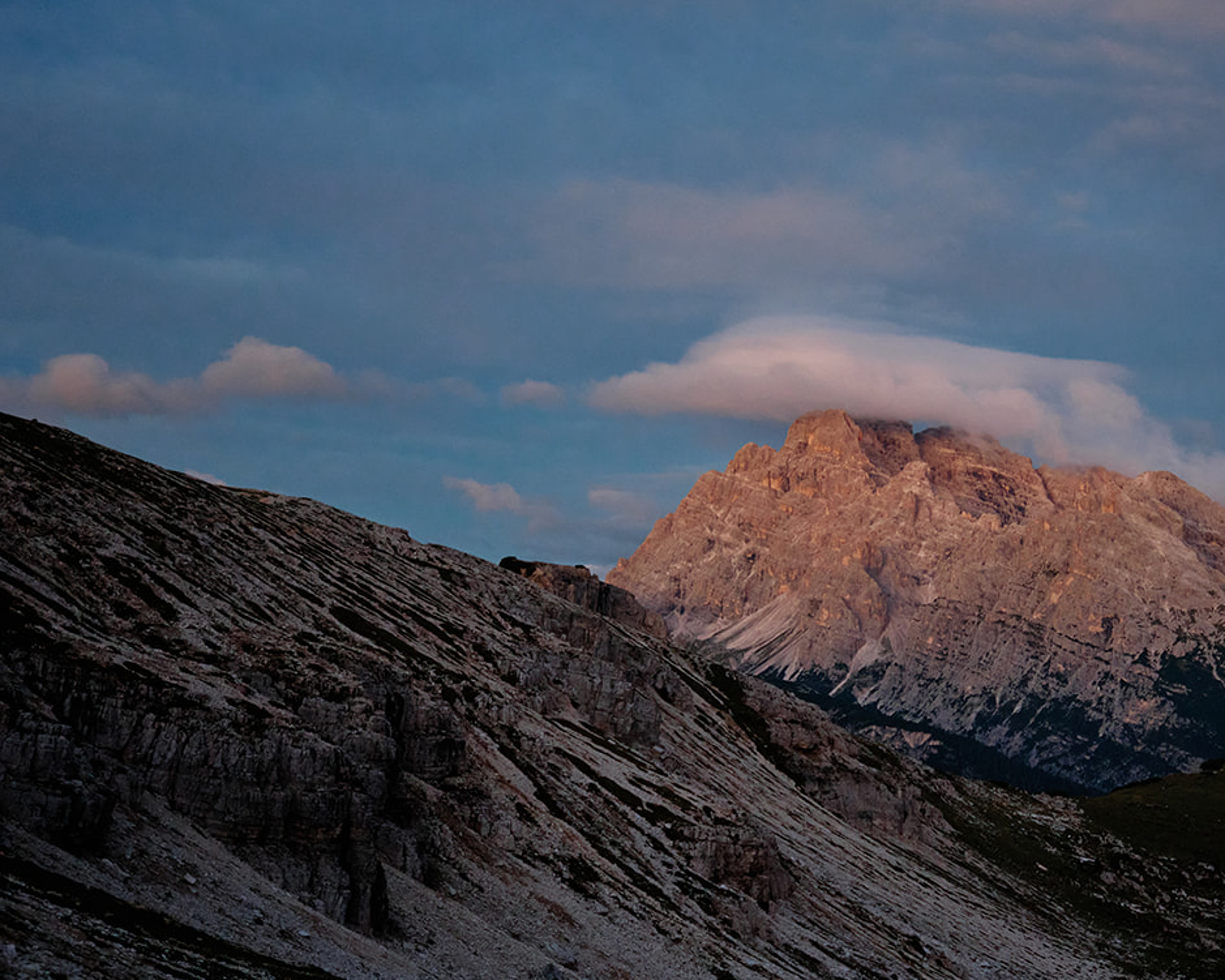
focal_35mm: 56
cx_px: 917
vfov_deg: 27.1
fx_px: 2030
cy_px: 541
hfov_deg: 32.9
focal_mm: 23
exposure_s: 1/100
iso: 800
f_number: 1.4
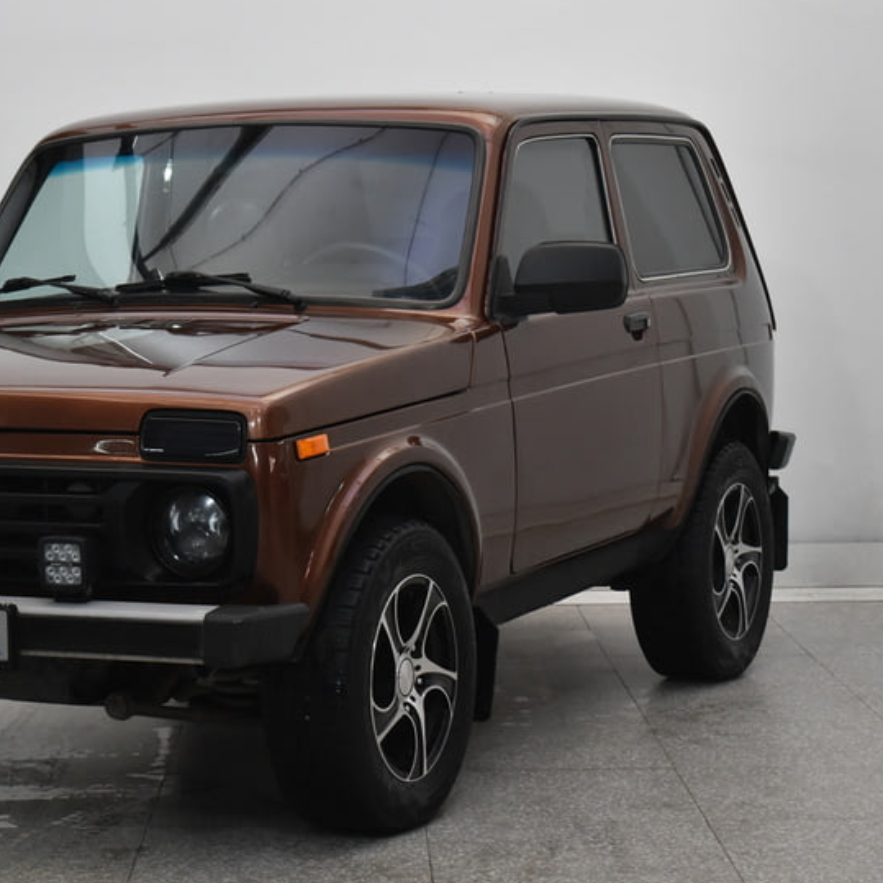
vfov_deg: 17.7
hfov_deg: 17.6
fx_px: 2828
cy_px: 442
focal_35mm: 98
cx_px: 221
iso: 1400
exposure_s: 1/125
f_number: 5.3
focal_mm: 46
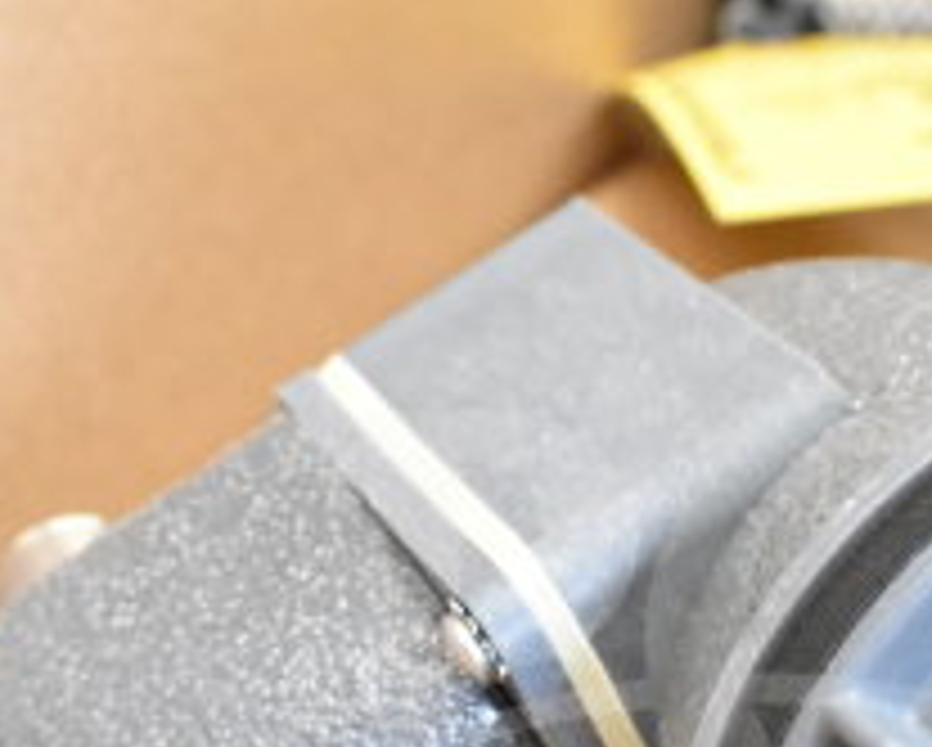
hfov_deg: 19.8
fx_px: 2633
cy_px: 767
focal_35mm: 95
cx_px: 752
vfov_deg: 15.8
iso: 6400
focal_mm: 23
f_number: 6.3
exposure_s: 1/160
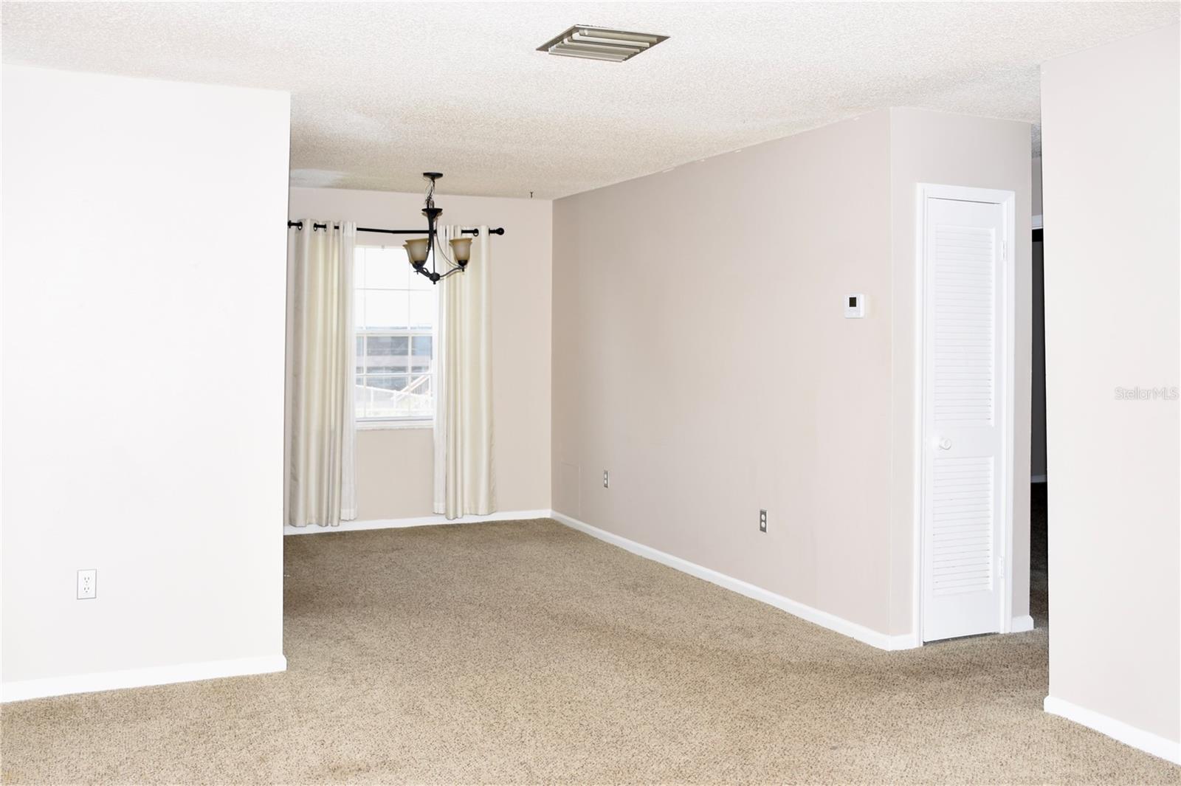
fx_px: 1082
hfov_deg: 57.2
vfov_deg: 39.9
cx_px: 590
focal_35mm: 33
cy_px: 393
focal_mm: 22
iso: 100
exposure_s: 1/60
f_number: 4
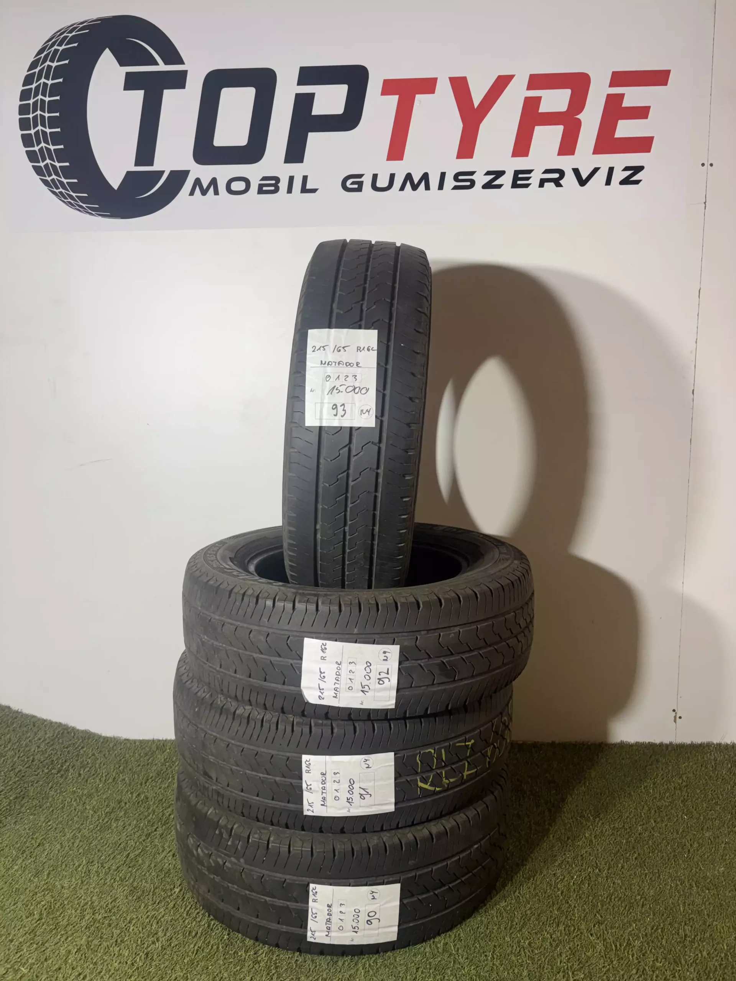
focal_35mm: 26
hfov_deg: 53.1
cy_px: 490
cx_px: 368
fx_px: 737
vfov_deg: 67.3
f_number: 1.6
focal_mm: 5.96
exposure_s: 1/100
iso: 80
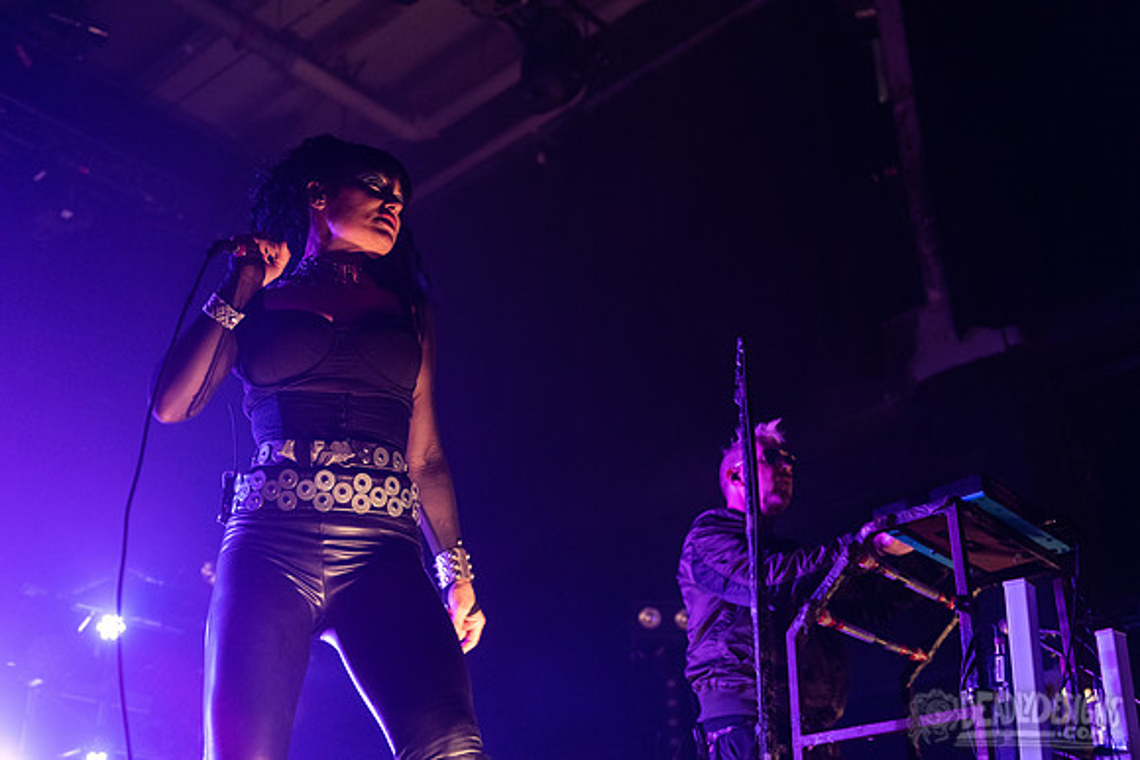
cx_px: 570
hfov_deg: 44.5
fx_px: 1394
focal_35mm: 44
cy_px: 380
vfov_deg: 30.5
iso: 3200
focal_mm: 44
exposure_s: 1/250
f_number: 3.2
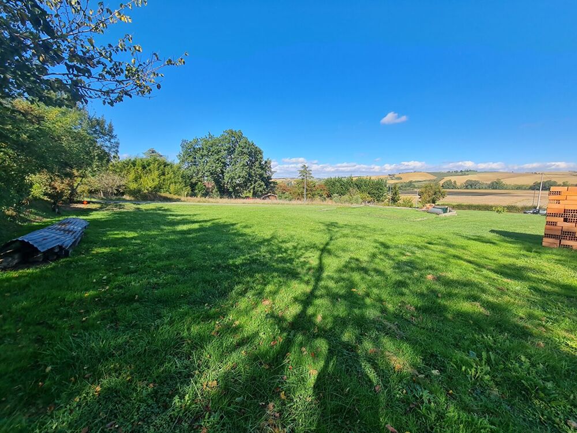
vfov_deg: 89.9
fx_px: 217
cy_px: 216
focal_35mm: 13
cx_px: 288
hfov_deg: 106.2
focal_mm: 2.2
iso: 50
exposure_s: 1/954
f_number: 2.2
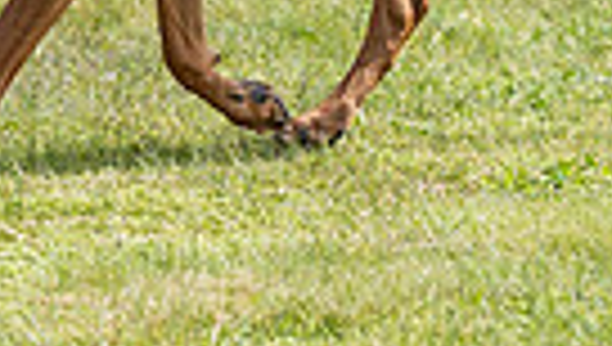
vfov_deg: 1.5
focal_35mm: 815
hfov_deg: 2.6
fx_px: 13246
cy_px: -645
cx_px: 50
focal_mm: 129
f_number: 3.5
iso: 100
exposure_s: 1/1000
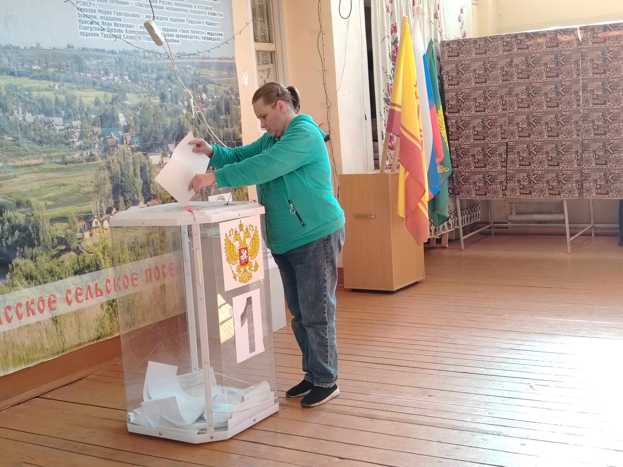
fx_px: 864
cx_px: 312
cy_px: 234
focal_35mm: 48
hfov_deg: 39.7
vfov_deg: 30.3
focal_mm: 5.25
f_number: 1.75
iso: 263
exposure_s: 1/50
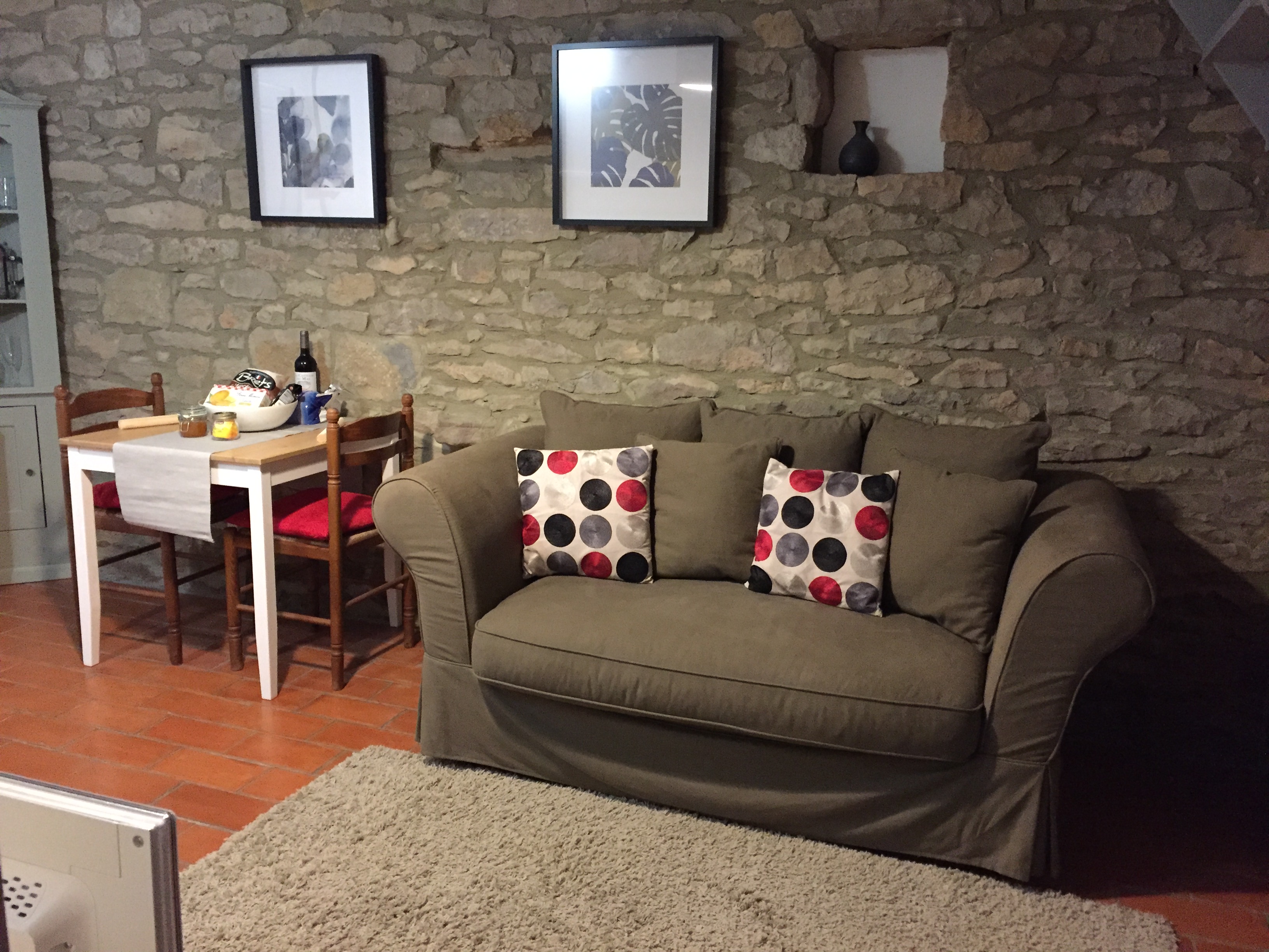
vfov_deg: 48.2
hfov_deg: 61.7
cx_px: 634
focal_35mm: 29
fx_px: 1063
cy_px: 476
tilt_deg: -11.6
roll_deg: -1.6
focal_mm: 4.15
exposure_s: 1/17
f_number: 2.2
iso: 400
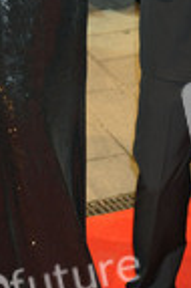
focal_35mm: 196
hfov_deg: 7.0
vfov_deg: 10.4
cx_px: 103
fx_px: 1564
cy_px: 2
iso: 2000
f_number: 5.6
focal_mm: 70
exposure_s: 1/200
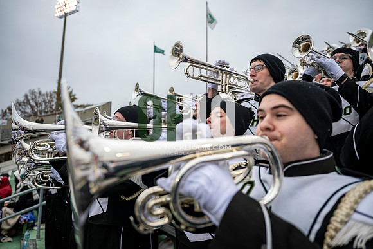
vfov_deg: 53.2
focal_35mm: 24
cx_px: 186
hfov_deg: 73.7
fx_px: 249
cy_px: 124
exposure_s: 1/500
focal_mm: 24
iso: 160
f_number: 2.8
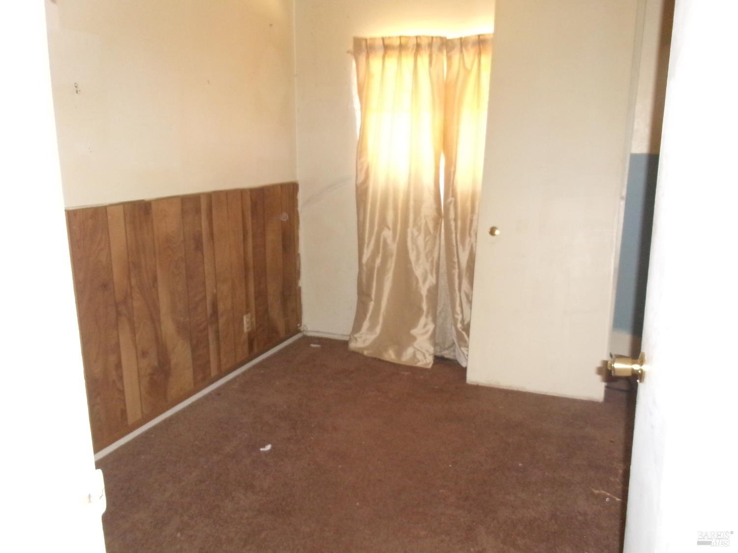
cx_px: 369
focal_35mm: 28
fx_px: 597
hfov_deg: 63.4
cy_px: 276
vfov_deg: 49.7
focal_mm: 5.1
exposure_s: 1/34
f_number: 3.9
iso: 800
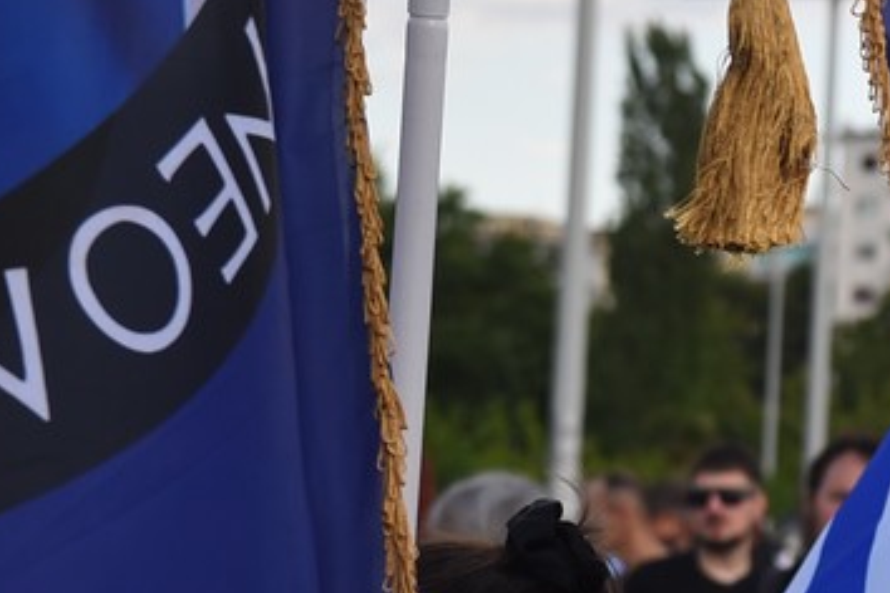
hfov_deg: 10.3
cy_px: 420
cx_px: 1473
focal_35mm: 190
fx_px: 4697
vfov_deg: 7.2
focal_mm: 56
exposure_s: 1/1250
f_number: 4
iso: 400
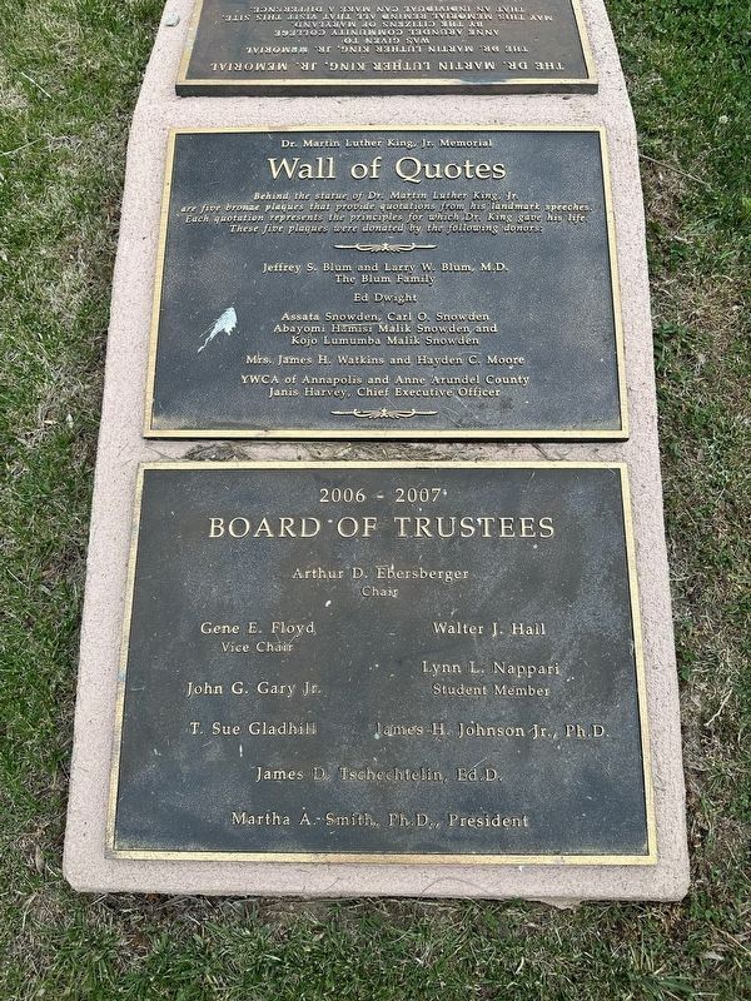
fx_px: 694
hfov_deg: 56.8
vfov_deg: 71.6
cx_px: 376
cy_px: 500
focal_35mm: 24
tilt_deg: -67.5
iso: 80
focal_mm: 6.86
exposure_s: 1/734
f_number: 1.78
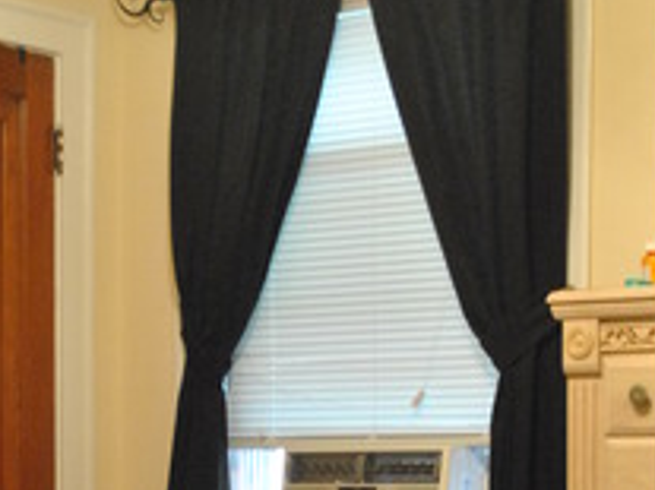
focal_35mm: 107
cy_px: 534
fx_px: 2023
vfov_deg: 13.5
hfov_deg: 18.4
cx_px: 343
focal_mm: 32
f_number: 4.8
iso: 1600
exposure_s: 1/25
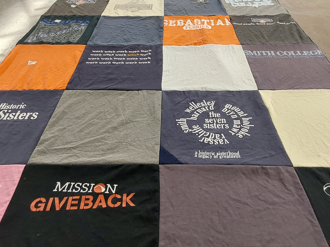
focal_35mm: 29
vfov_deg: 48.2
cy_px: 125
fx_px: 276
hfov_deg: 61.7
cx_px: 165
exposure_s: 1/60
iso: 200
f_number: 1.9
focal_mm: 2.91
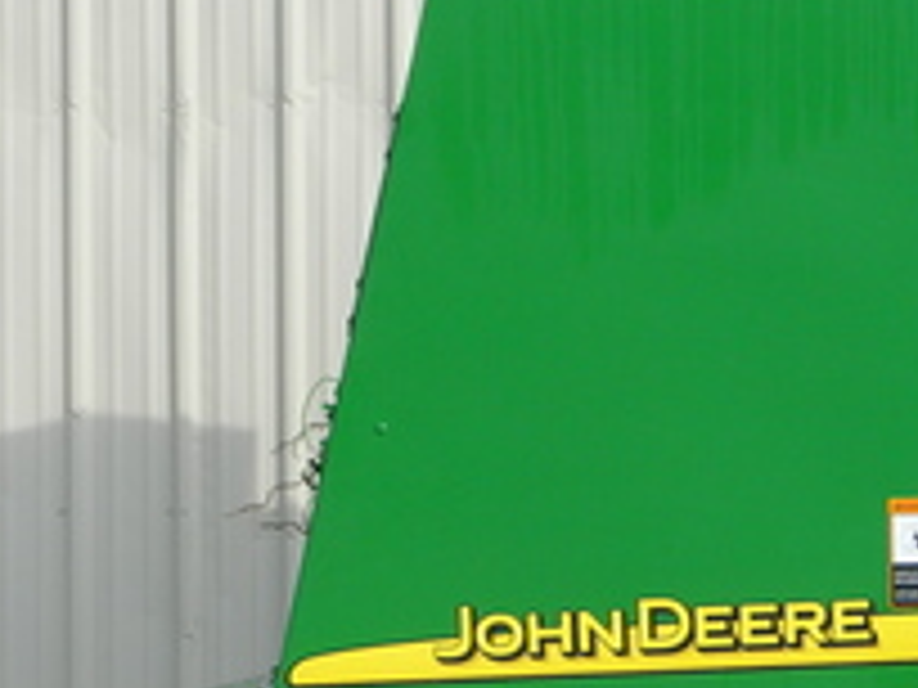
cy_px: 567
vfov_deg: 9.7
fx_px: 4031
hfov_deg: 13.0
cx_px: 662
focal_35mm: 152
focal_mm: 10.2
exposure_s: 1/800
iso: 80
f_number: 3.8
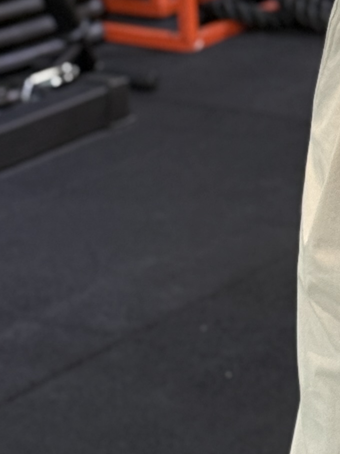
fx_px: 2791
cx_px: 731
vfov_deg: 9.1
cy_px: -162
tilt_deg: -11.0
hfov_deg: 6.7
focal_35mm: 213
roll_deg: -0.7
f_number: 1.78
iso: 250
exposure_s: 1/33
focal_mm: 6.76
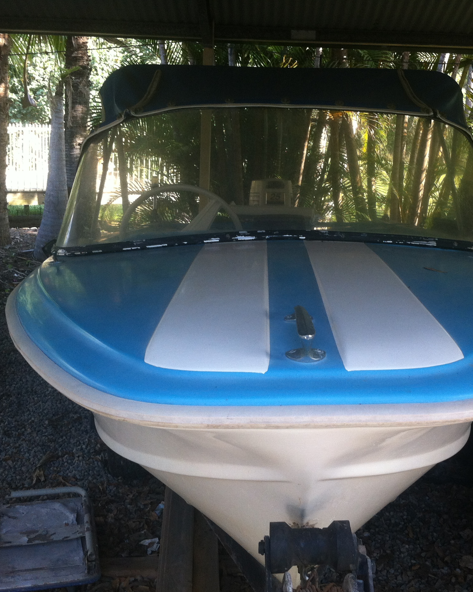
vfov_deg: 40.3
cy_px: 298
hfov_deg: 32.6
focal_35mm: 46
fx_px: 805
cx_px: 290
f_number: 2.8
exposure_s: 1/100
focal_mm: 3.85
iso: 100
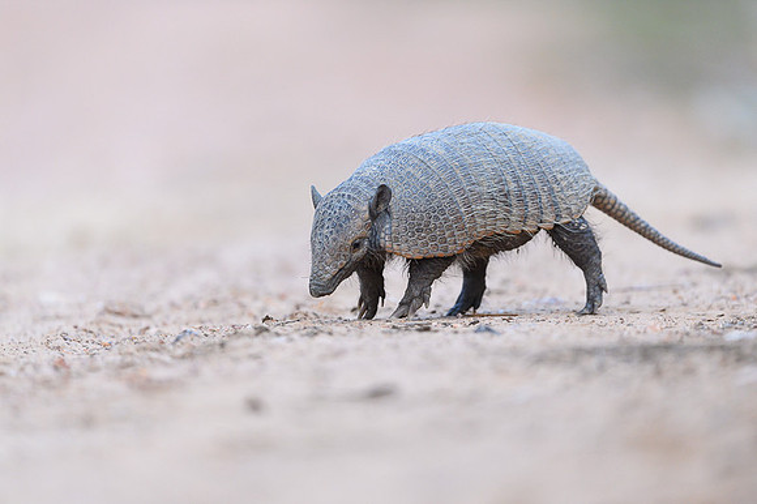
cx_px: 378
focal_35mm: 500
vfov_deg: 2.7
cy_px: 252
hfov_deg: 4.1
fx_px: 10507
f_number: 4
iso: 2500
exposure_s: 1/640
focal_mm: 500
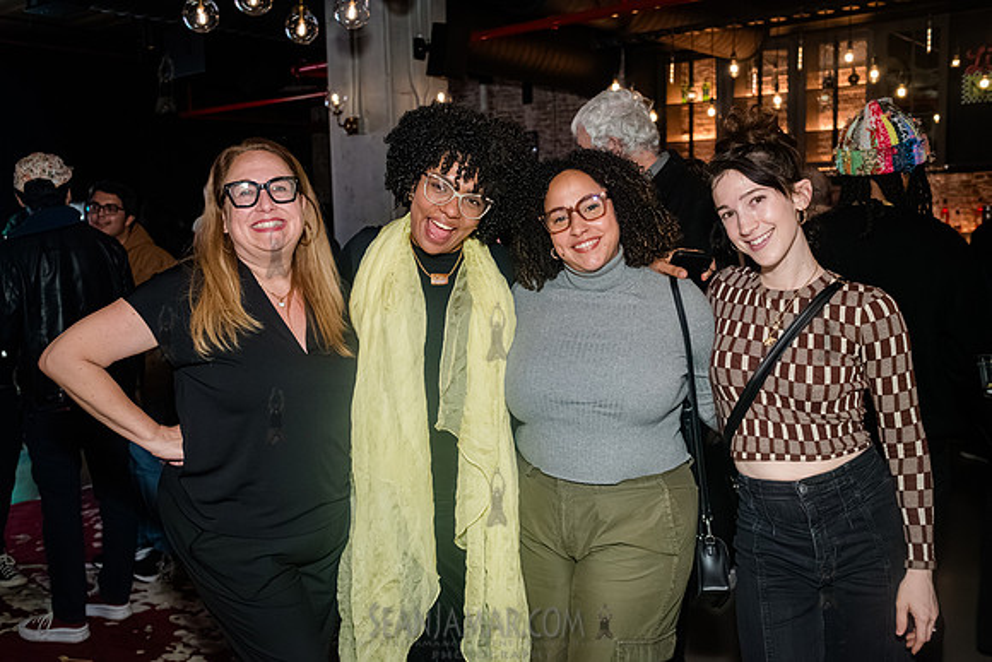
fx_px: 965
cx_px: 496
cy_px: 331
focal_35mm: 35
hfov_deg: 54.4
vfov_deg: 37.9
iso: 8000
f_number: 5
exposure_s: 1/400
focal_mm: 35
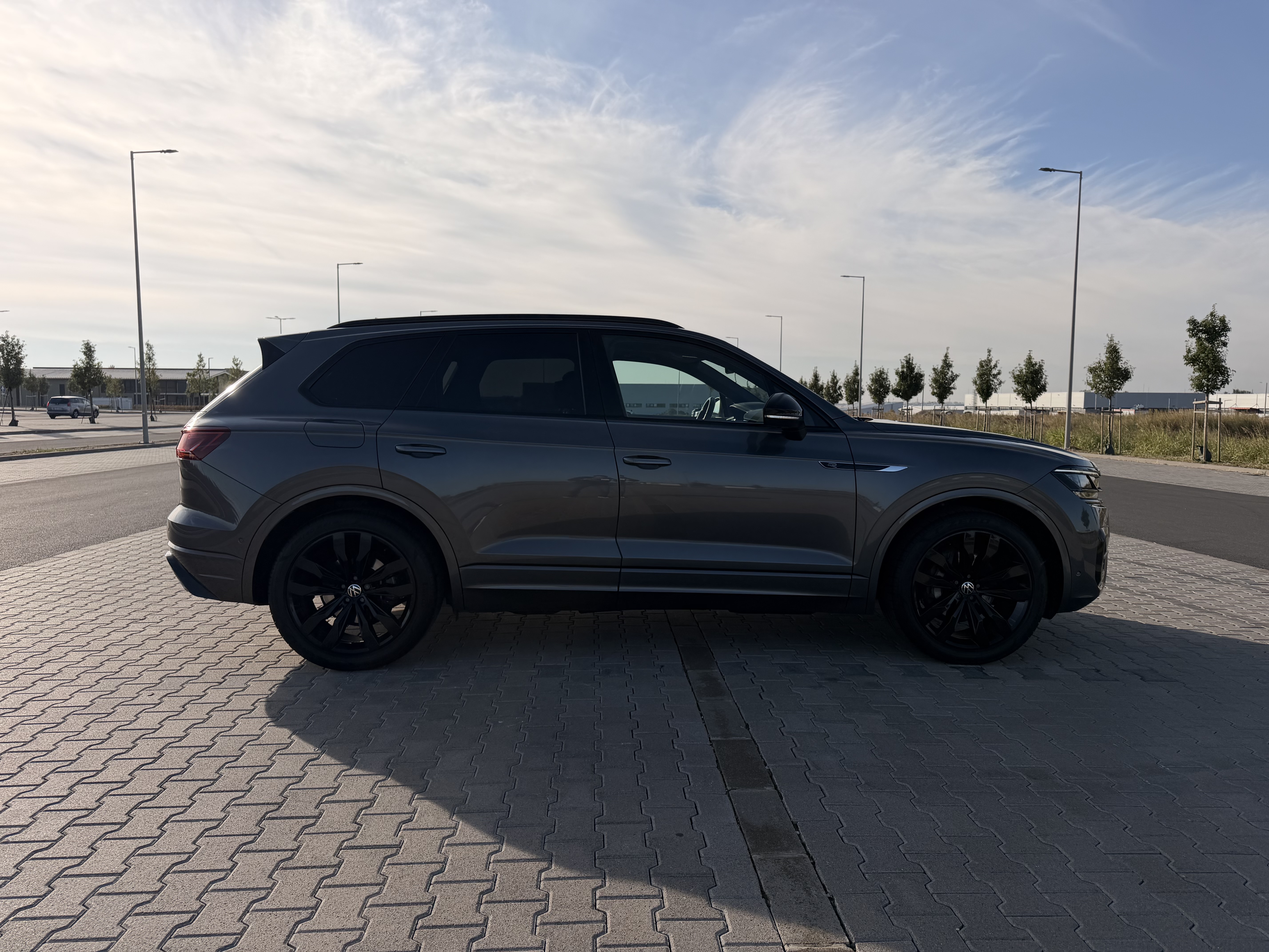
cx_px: 634
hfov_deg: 71.6
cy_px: 476
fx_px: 880
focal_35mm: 24
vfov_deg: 56.8
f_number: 1.78
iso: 80
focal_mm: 6.76
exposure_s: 1/6711
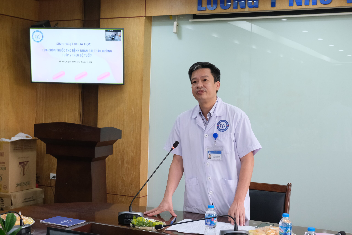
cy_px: 118
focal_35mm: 53
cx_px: 176
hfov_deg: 37.5
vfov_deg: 25.5
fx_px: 518
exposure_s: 1/60
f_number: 5
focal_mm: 35.3
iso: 2000
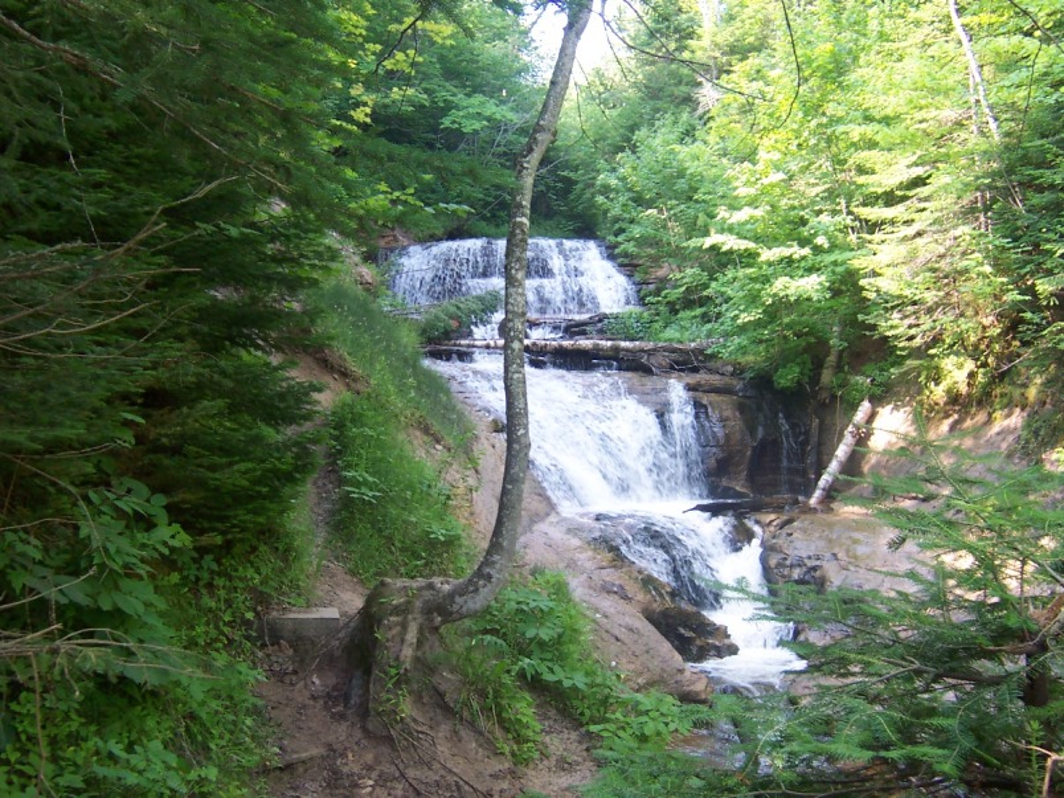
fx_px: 1107
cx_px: 532
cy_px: 399
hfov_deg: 51.4
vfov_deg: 39.7
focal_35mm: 36
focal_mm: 5.6
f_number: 2.8
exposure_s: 1/60
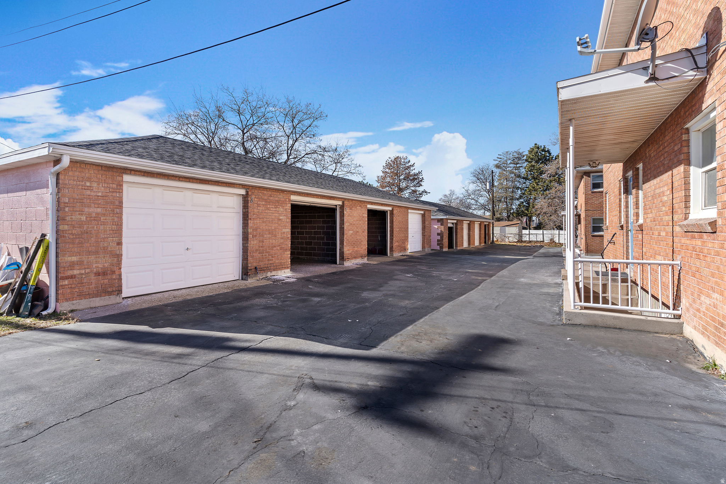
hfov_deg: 93.3
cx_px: 363
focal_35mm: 17
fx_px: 343
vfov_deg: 70.4
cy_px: 242
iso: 100
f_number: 8
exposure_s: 1/50
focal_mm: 17
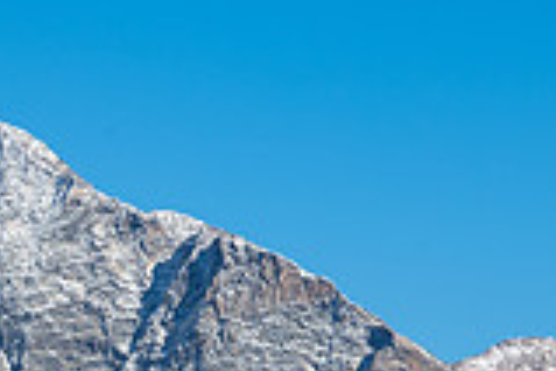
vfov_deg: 2.6
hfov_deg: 3.9
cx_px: -143
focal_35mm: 529
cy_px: 331
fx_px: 8169
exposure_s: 1/160
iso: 64
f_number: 10
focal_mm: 145
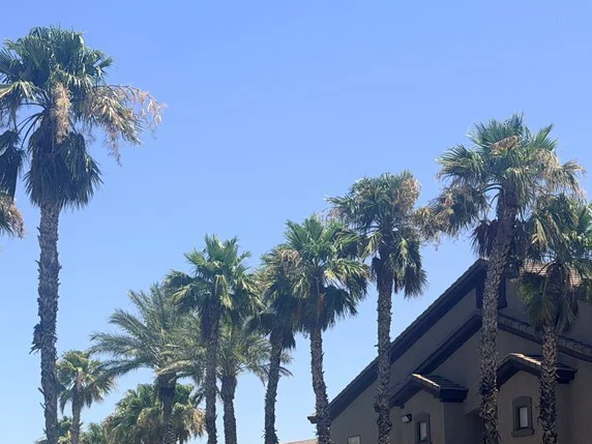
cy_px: 382
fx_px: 1471
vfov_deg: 17.0
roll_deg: +0.4
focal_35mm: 86
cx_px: 207
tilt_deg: +6.8
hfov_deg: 22.7
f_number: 1.78
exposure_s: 1/4878
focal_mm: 6.76
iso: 64
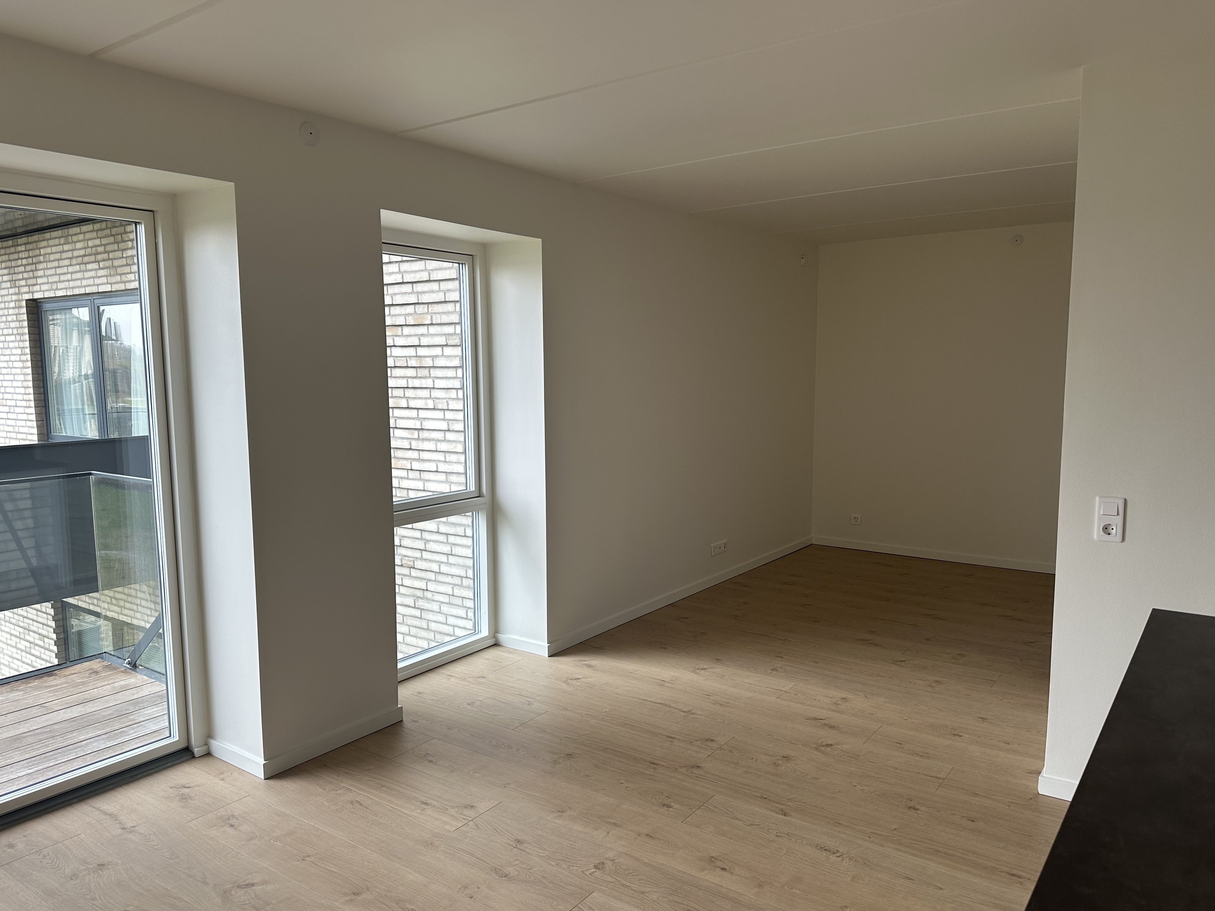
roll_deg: +0.7
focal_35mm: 25
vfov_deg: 54.9
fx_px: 877
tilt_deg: -8.1
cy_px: 468
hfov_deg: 69.4
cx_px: 611
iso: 80
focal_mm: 6.86
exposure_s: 1/121
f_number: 1.78
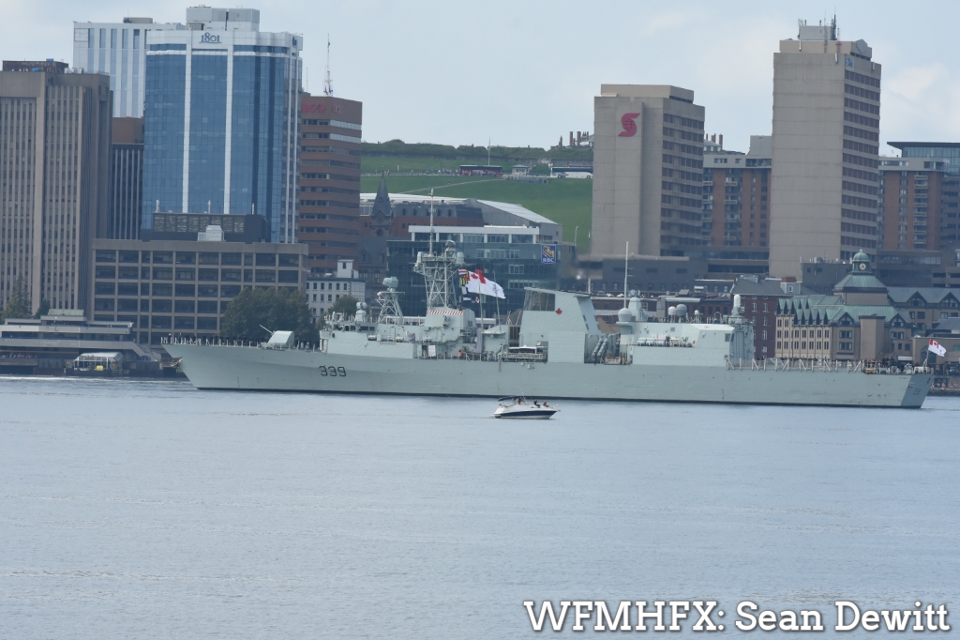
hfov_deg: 8.1
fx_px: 6797
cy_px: 320
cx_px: 480
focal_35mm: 255
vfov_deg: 5.4
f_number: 8
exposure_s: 1/2000
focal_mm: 170
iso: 1000
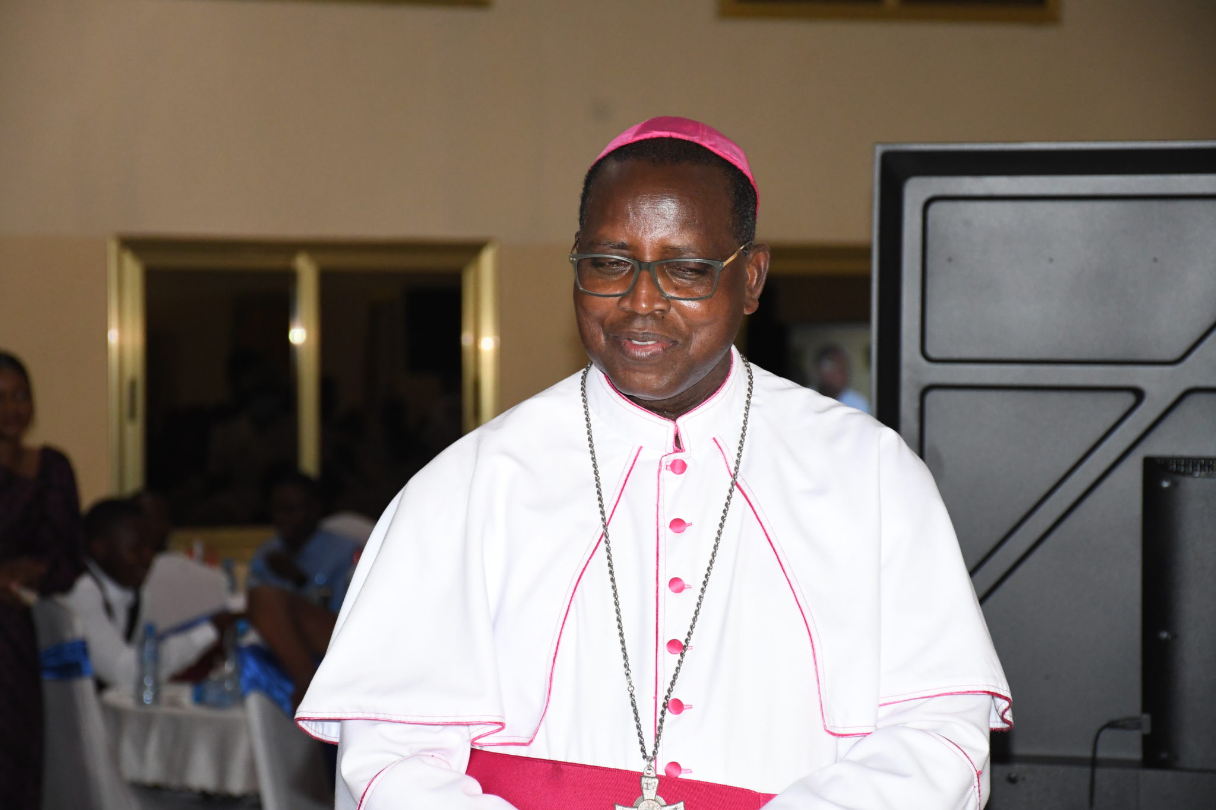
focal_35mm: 135
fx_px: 4559
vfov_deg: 10.2
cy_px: 405
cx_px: 608
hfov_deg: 15.2
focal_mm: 90
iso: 2200
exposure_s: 1/160
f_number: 6.3
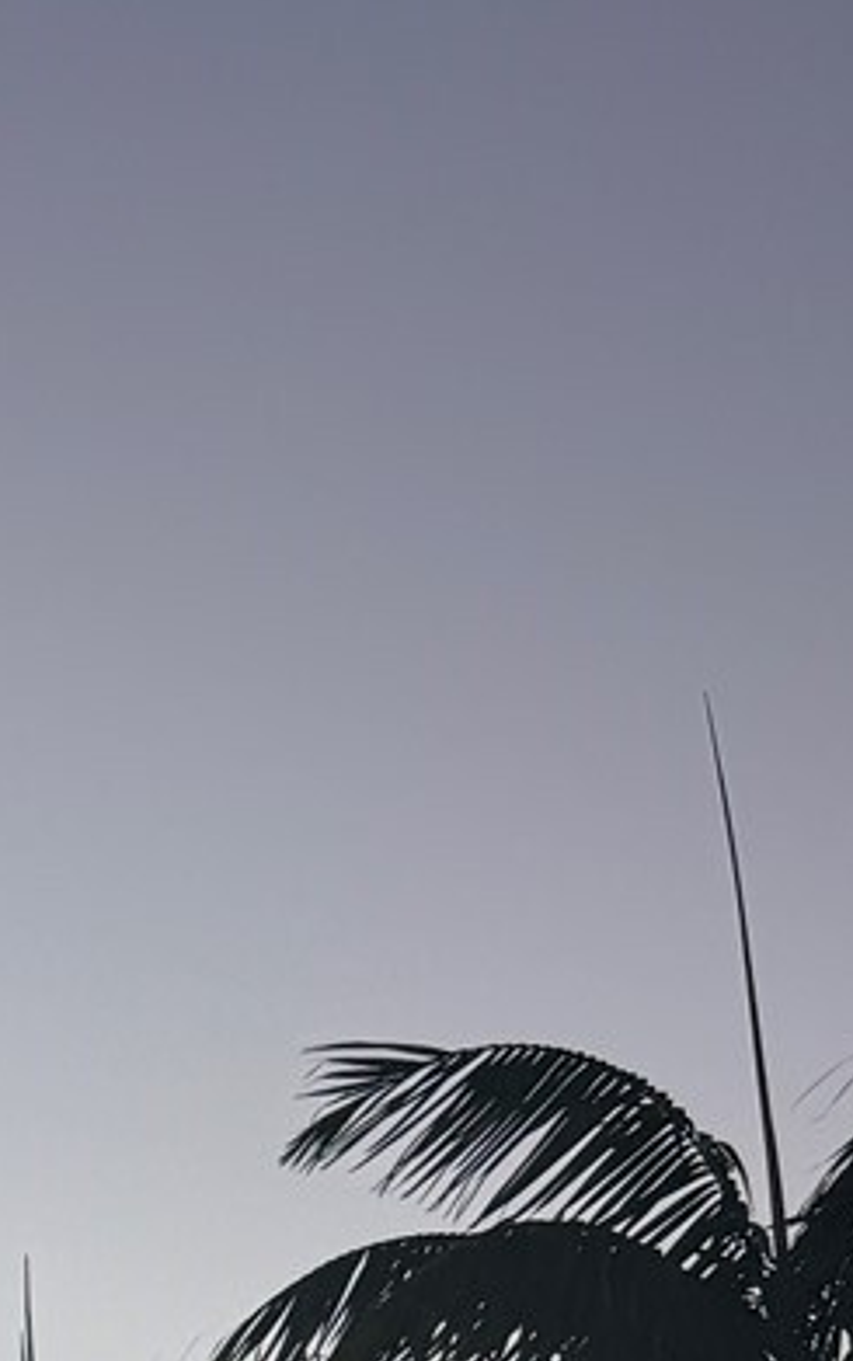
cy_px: 2367
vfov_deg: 16.9
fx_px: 3861
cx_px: -1163
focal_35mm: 104
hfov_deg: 10.8
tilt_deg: +2.1
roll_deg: -0.5
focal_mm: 6.76
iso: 64
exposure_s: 1/254
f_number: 1.78
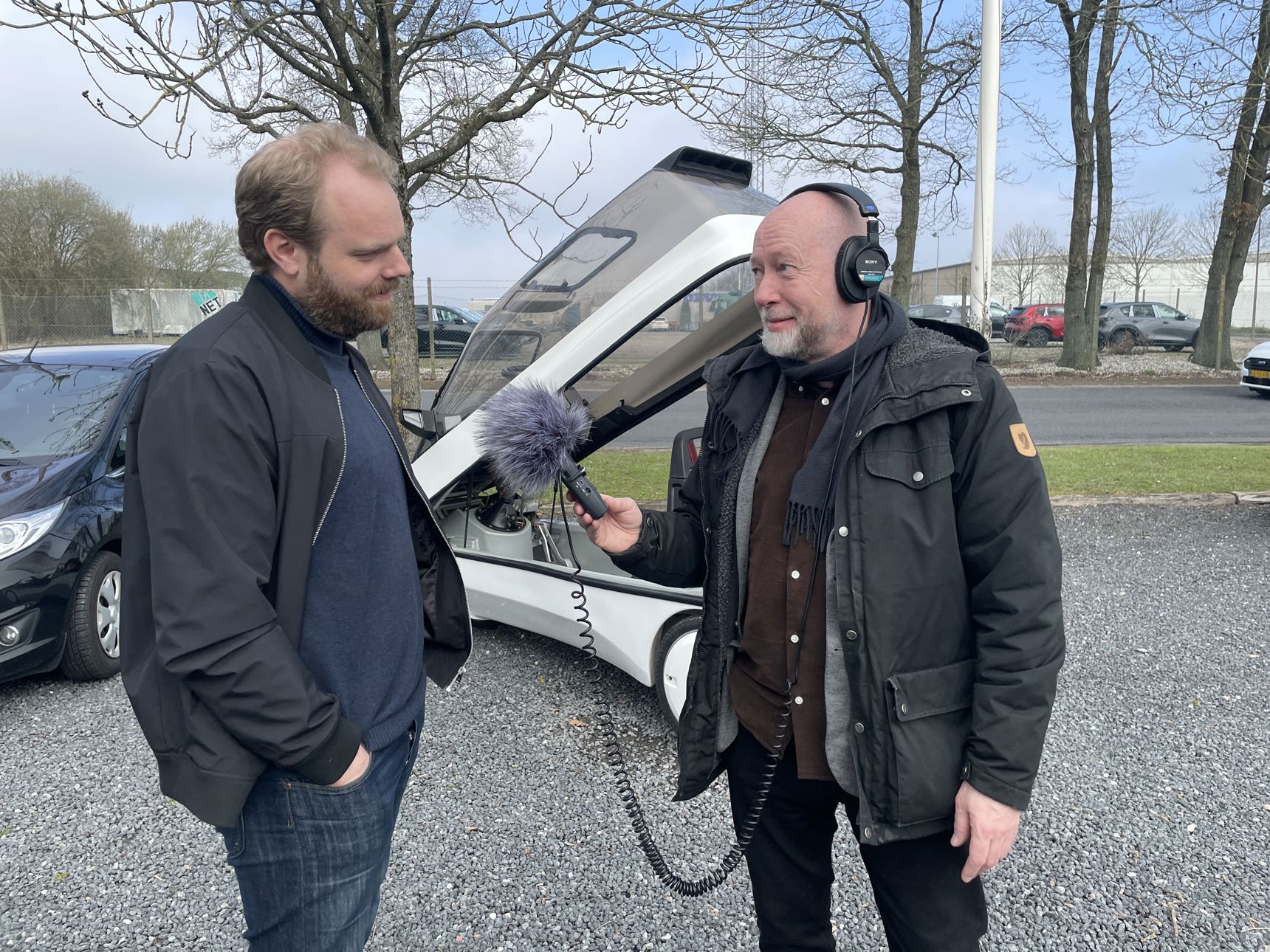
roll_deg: +0.5
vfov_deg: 53.1
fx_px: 954
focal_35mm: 26
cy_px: 476
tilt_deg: -8.3
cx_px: 635
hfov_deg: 67.3
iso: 32
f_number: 1.6
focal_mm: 4.2
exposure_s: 1/1667
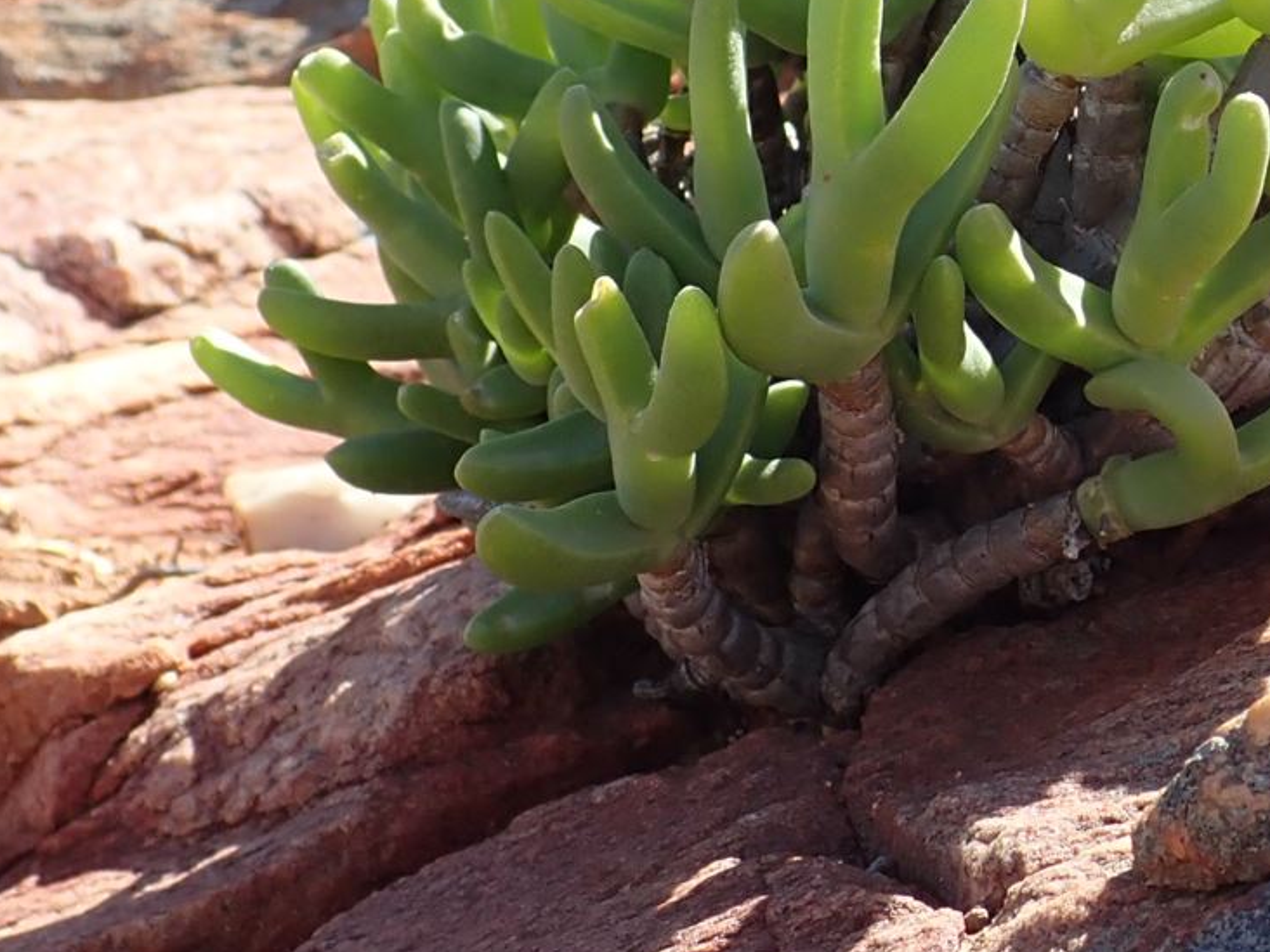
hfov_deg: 23.3
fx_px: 3008
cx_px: 1116
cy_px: 222
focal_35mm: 82
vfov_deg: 17.9
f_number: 3.2
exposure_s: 1/500
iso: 100
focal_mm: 5.5
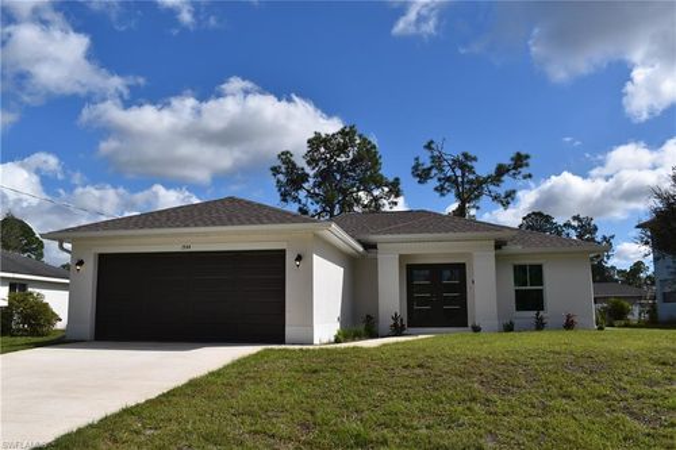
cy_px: 225
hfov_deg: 61.9
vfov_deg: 43.6
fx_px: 563
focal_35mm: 30
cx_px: 338
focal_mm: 20
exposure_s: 1/400
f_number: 10
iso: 100
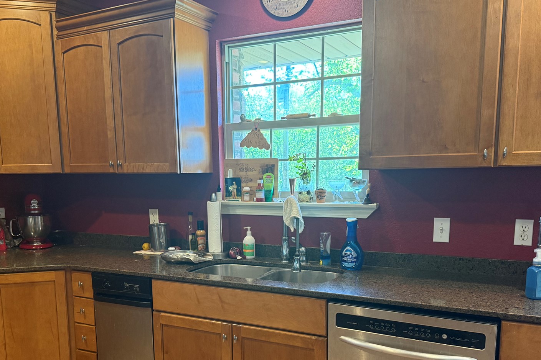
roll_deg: +0.9
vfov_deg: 38.3
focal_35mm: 34
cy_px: 250
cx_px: 252
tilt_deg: -8.4
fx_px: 511
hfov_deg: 55.8
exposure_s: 1/60
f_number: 1.78
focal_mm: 6.76
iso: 250
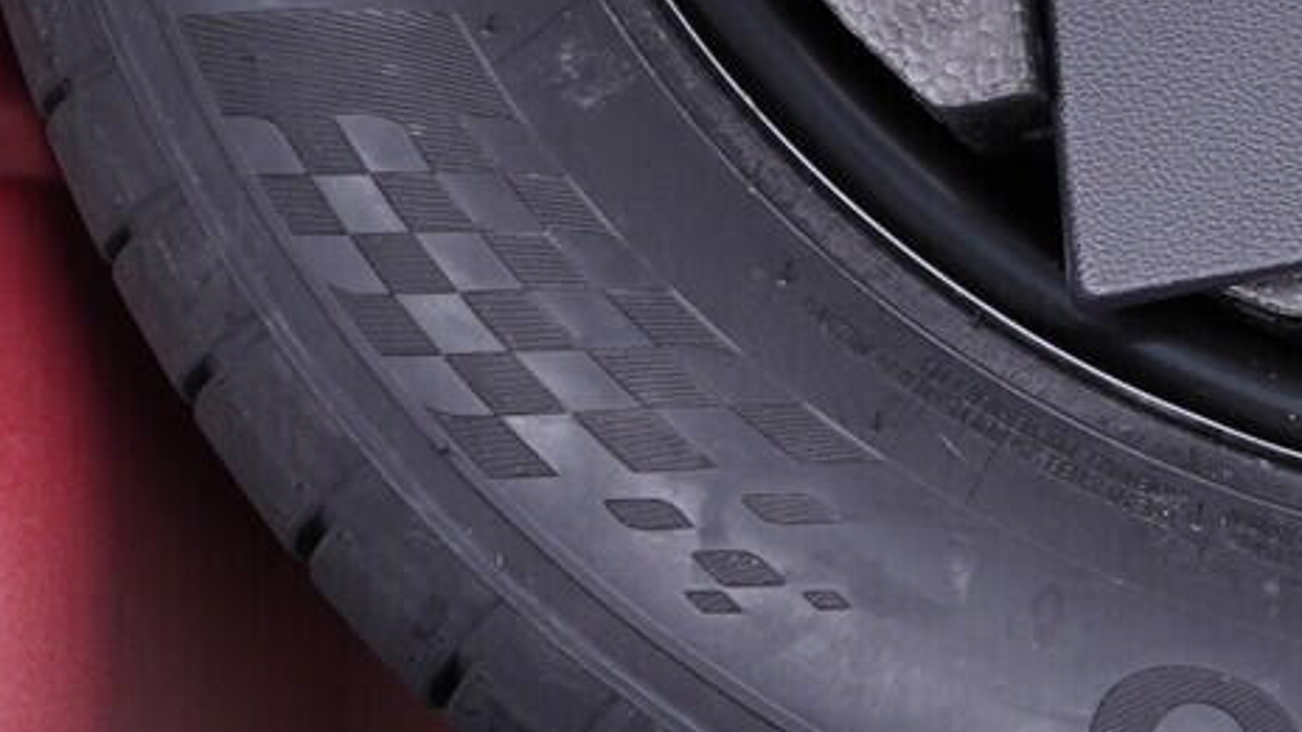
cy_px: -280
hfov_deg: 17.2
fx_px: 4039
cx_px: 1684
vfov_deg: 10.1
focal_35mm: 117
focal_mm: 24
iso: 320
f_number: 2.8
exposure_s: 1/40
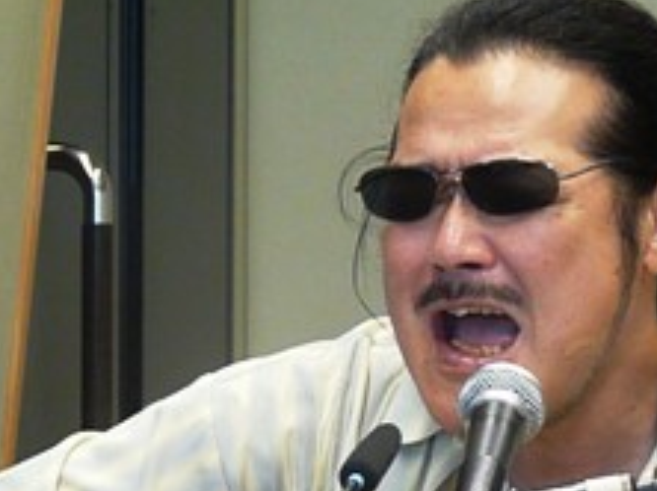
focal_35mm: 236
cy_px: 521
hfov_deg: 8.4
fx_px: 4474
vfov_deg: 6.3
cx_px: 542
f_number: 3.6
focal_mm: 19.4
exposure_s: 1/125
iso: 800
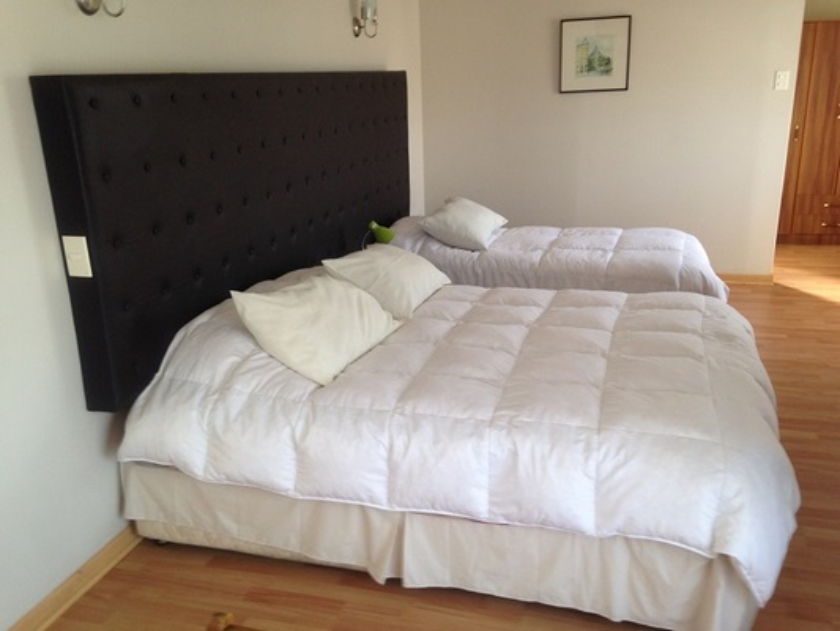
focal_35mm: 33
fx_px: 801
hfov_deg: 55.3
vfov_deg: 43.0
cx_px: 420
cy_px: 316
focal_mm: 4.12
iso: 64
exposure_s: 1/20
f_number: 2.4
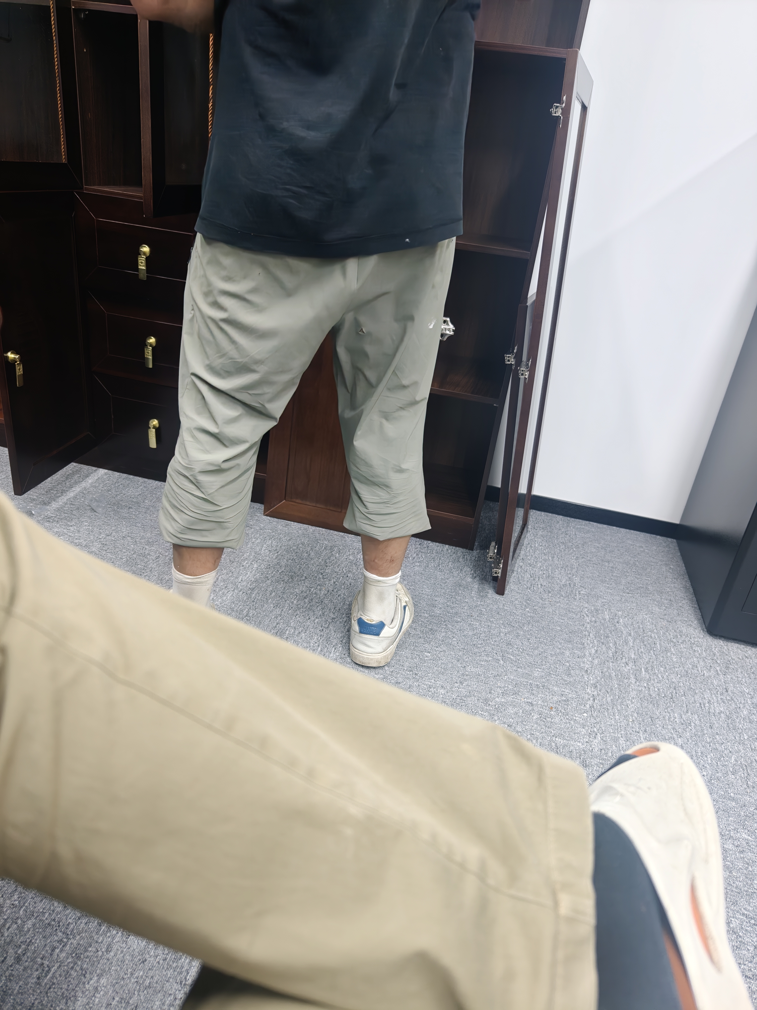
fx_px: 671
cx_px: 378
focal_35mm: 23
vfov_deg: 73.9
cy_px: 505
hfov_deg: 58.9
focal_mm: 8.67
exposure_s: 1/57
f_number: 1.8
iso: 1000
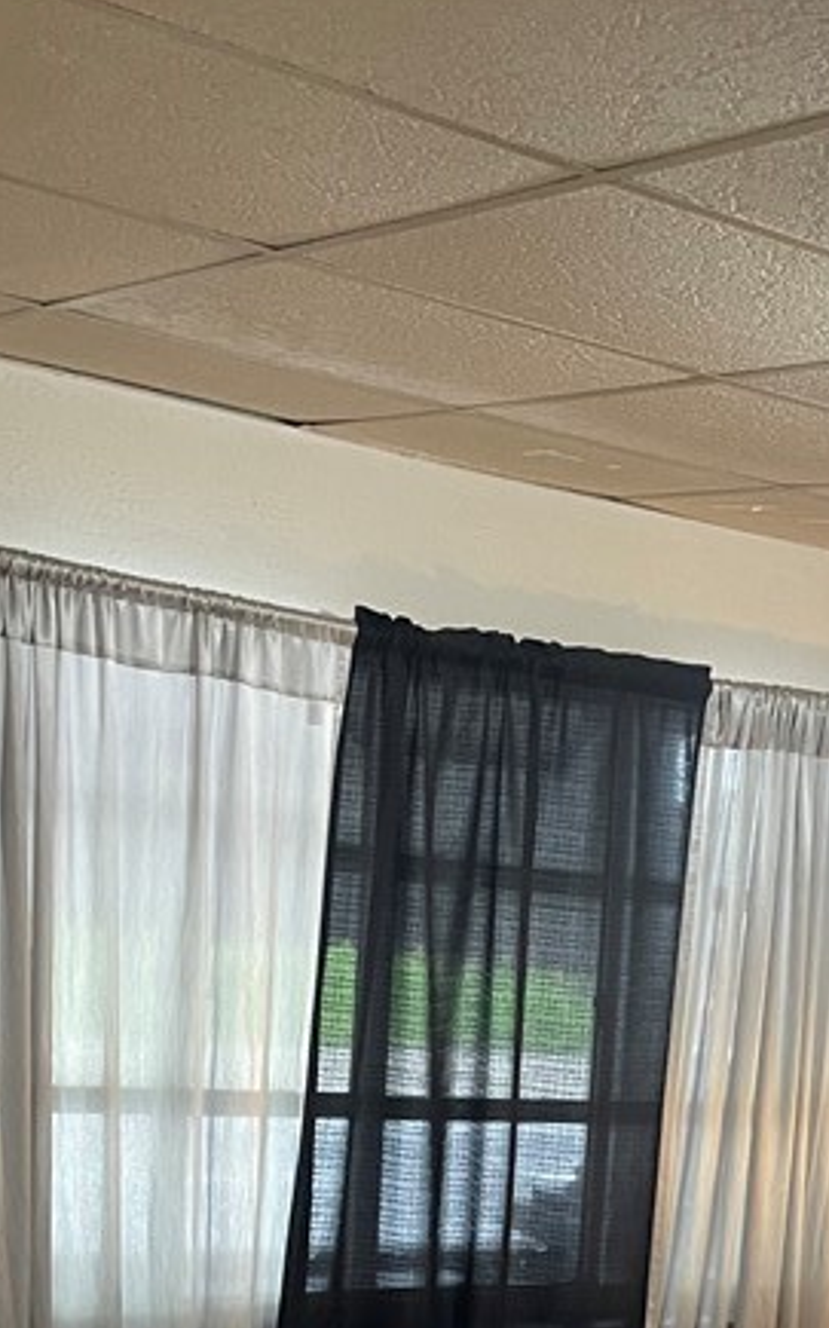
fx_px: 2351
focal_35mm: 65
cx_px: 866
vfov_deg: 29.5
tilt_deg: -11.9
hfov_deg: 19.3
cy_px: 1328
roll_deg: -5.9
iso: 250
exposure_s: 1/60
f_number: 1.6
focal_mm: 4.2
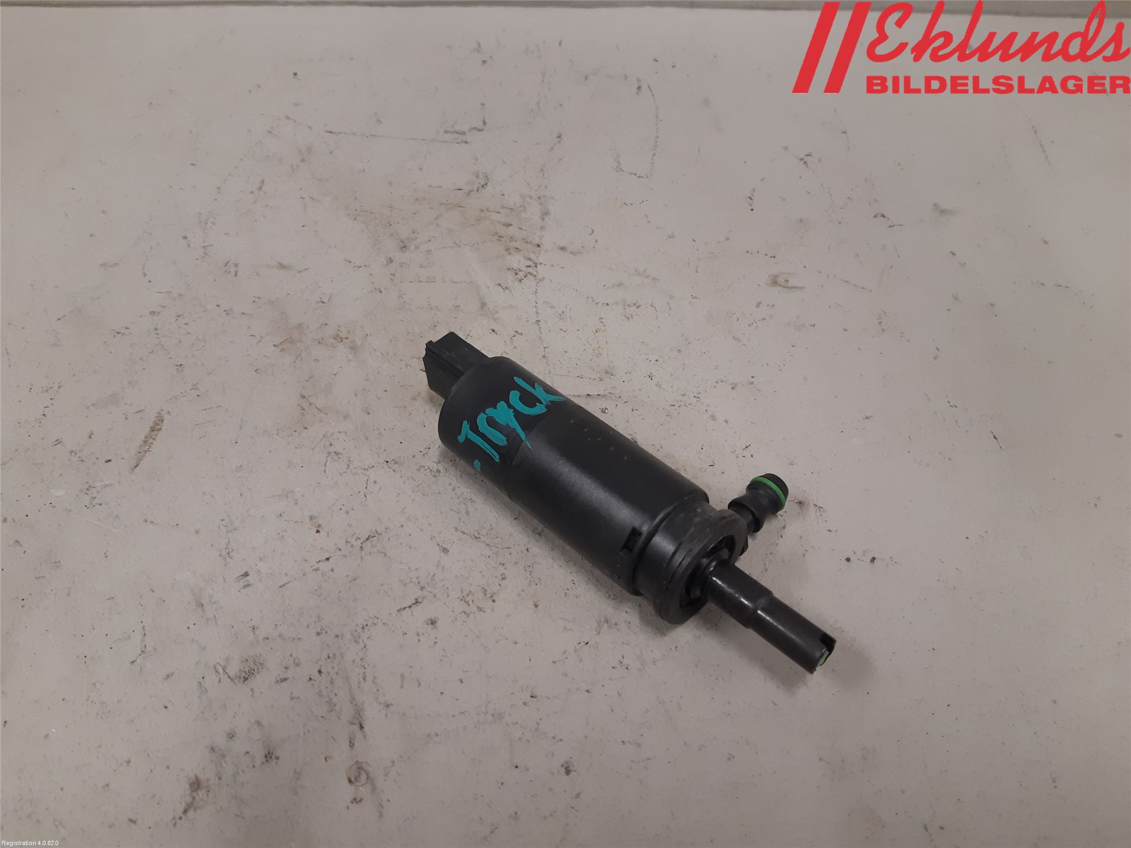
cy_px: 424
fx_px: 849
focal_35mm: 26
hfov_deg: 67.3
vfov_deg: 53.1
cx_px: 566
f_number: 1.7
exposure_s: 1/50
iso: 125
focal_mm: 3.93
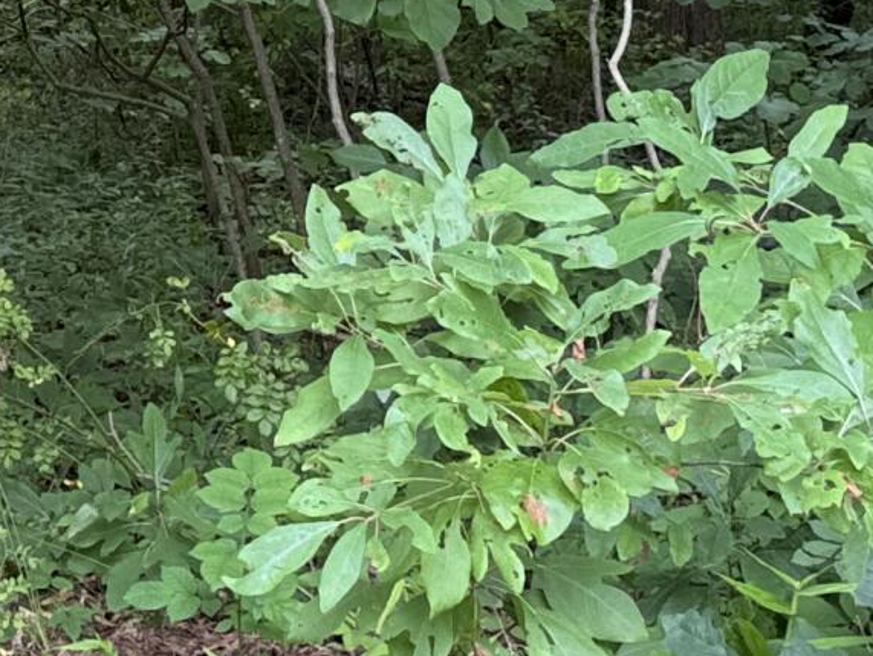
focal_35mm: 126
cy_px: -136
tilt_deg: -1.0
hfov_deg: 15.2
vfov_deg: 11.5
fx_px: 3180
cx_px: -112
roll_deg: -0.6
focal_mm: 6.76
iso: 64
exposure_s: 1/121
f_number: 1.78
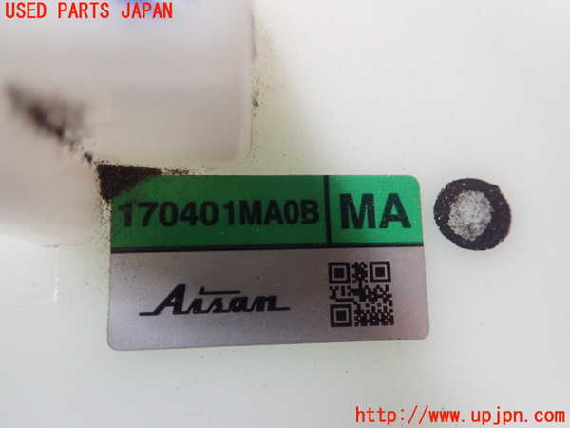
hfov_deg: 60.0
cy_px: 214
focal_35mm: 30
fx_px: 494
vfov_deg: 46.8
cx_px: 285
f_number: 2.3
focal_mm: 5.5
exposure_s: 1/125
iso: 640
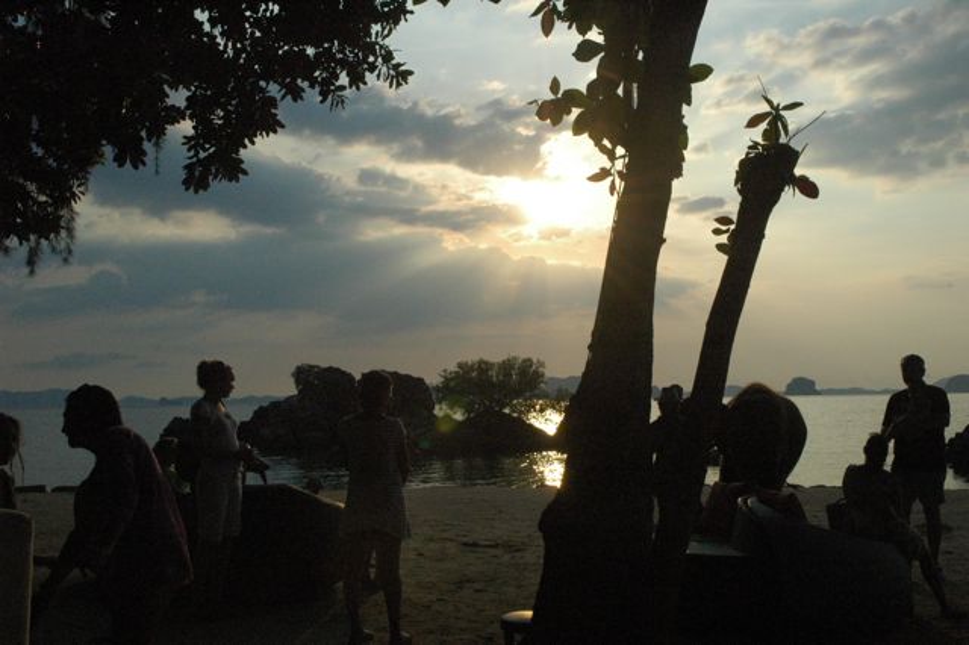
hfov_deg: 47.9
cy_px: 322
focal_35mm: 40
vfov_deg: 33.0
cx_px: 484
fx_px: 1090
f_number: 14
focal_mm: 27
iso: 1600
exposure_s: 1/2000
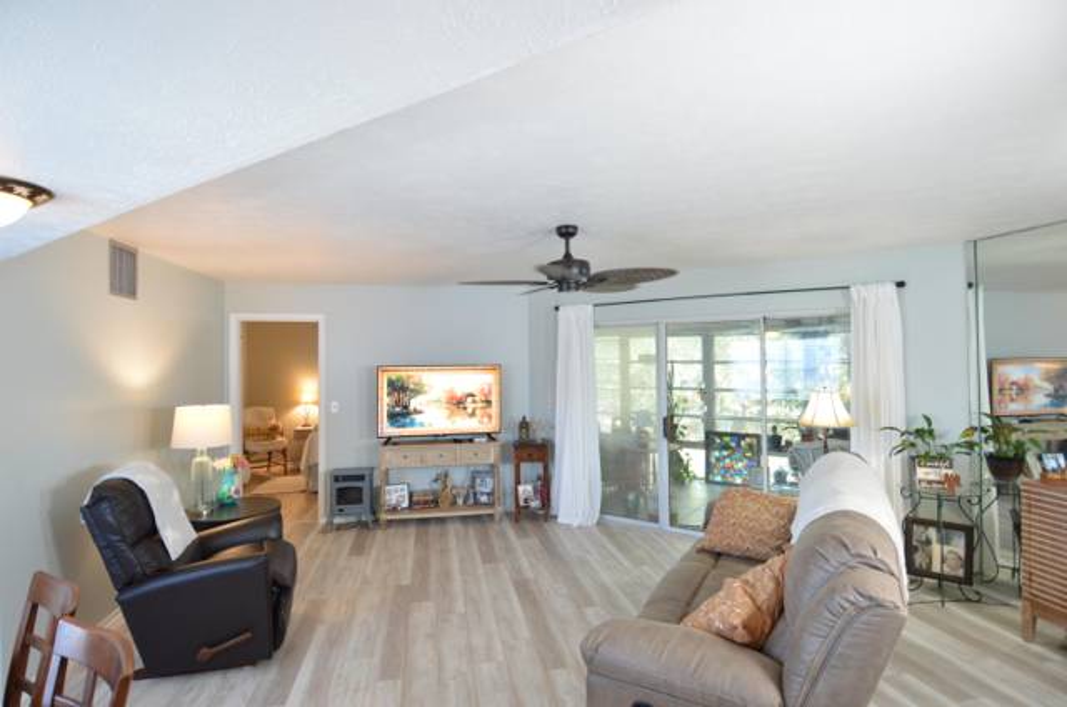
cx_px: 534
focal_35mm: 18
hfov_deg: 90.1
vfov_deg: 67.2
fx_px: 532
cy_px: 354
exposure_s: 1/50
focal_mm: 12
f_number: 4
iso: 800
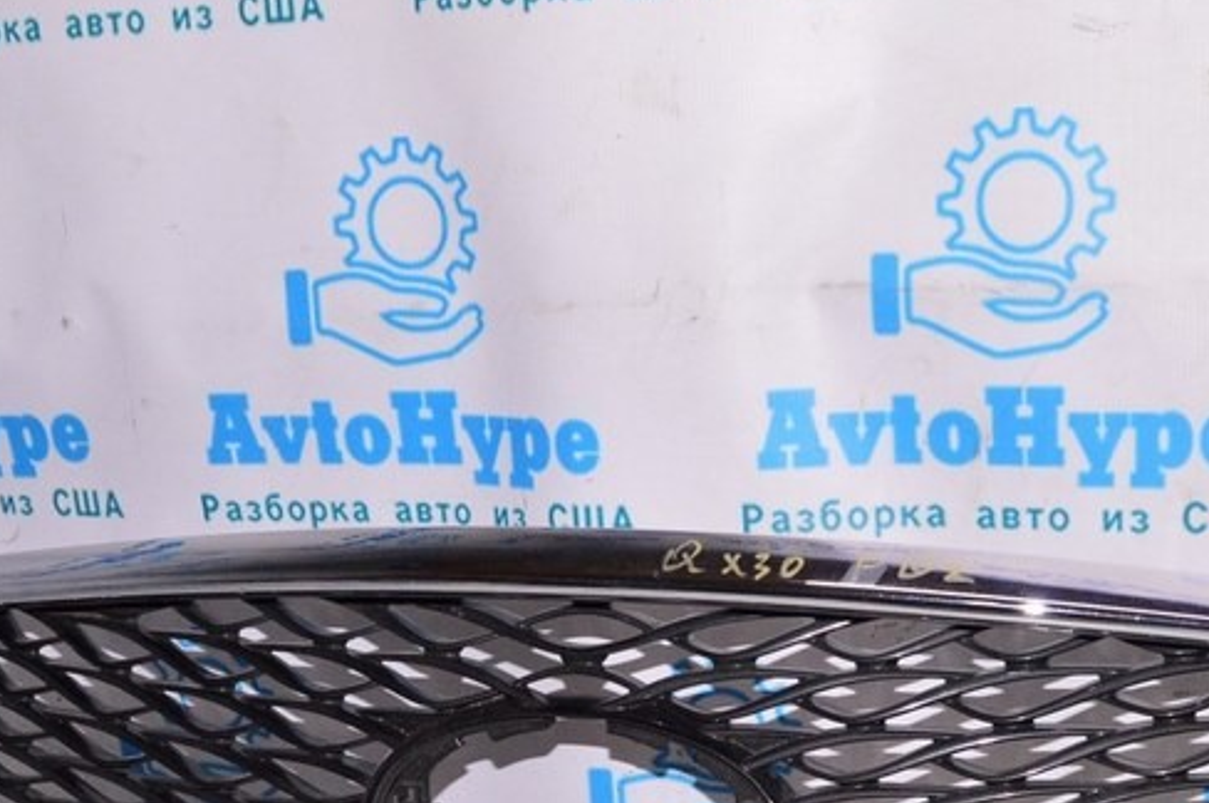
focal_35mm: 63
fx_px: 2113
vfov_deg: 20.9
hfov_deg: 31.8
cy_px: 787
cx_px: 736
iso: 1600
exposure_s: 1/200
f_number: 8
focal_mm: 20
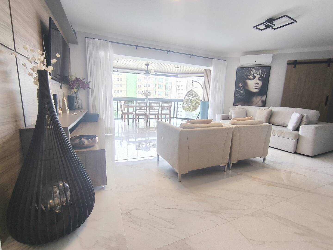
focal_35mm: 16
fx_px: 154
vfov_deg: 78.1
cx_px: 166
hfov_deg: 94.5
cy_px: 125
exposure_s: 1/60
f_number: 2.2
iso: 125
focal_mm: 1.65
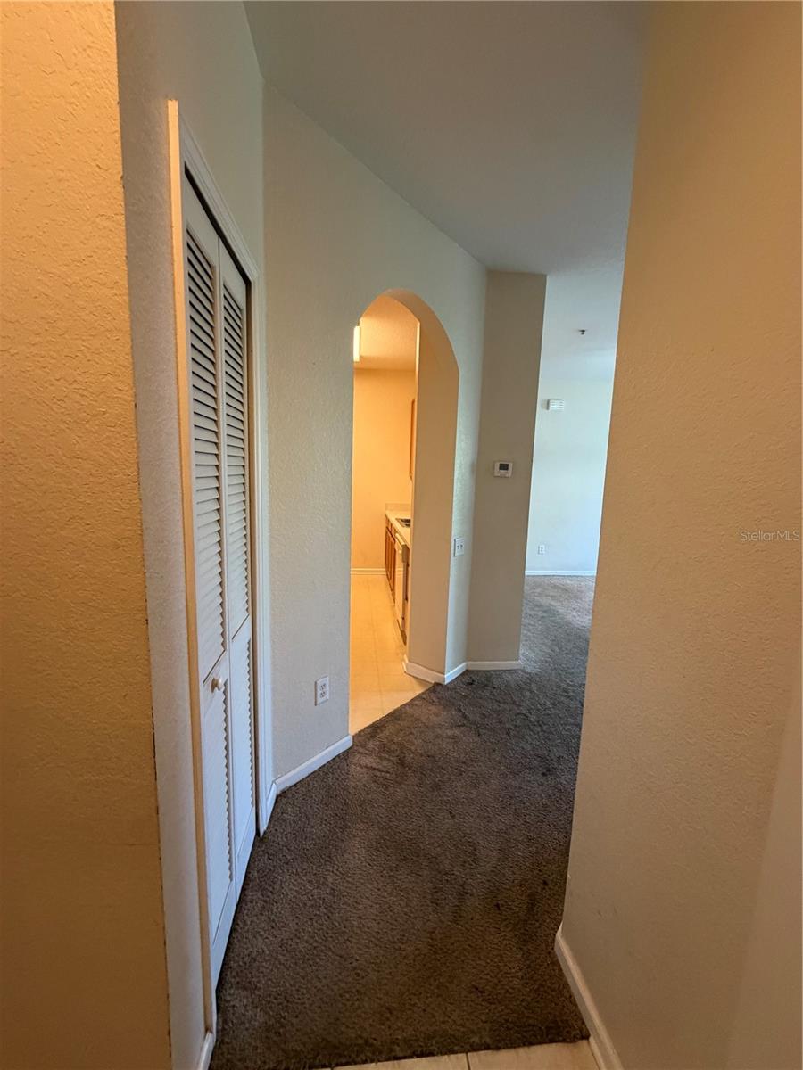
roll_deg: -3.7
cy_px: 535
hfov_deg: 85.7
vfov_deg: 102.1
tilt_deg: -5.5
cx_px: 402
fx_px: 433
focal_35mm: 14
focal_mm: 2.22
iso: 400
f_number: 2.2
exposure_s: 1/60
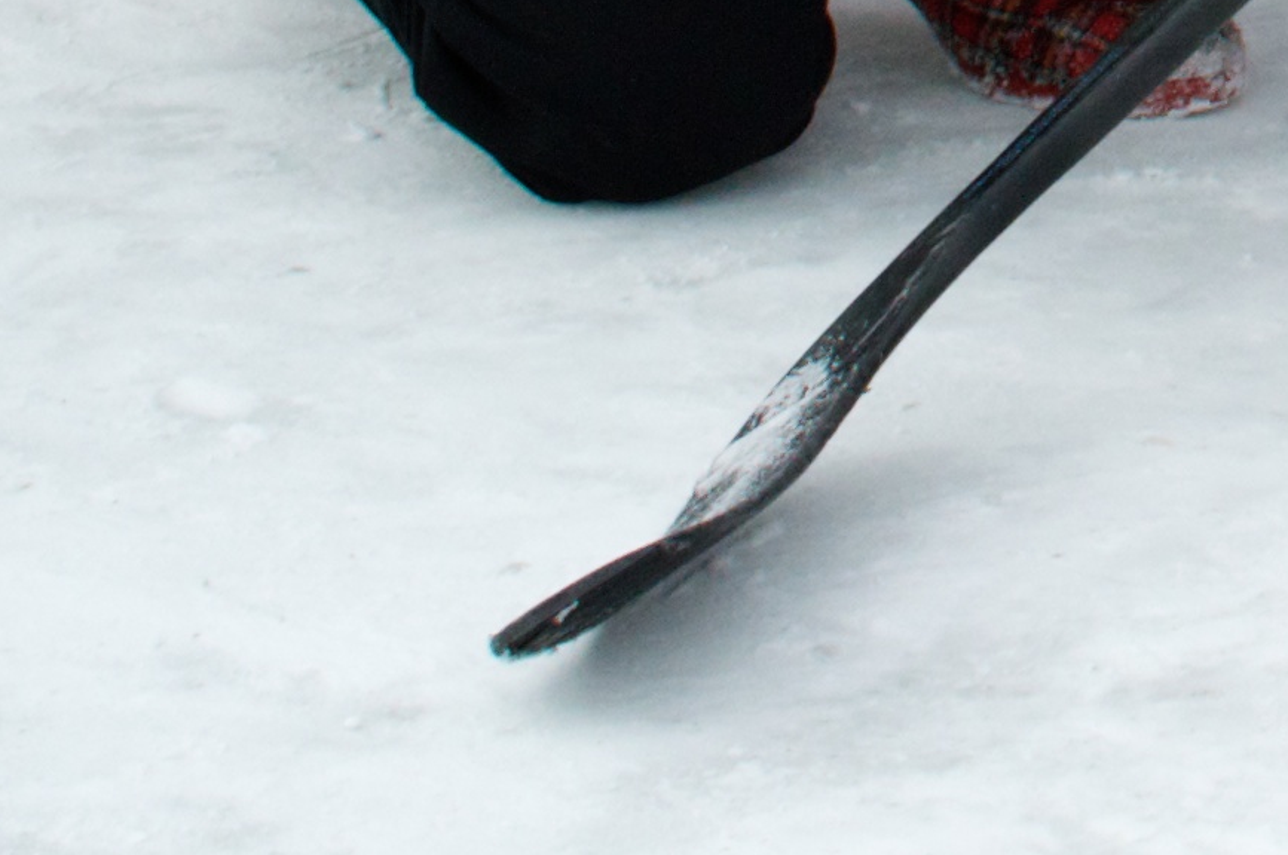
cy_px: -2004
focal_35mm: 229
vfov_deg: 5.5
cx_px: 2870
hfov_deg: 8.4
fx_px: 8184
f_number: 10
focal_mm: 22
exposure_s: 1/320
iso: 400
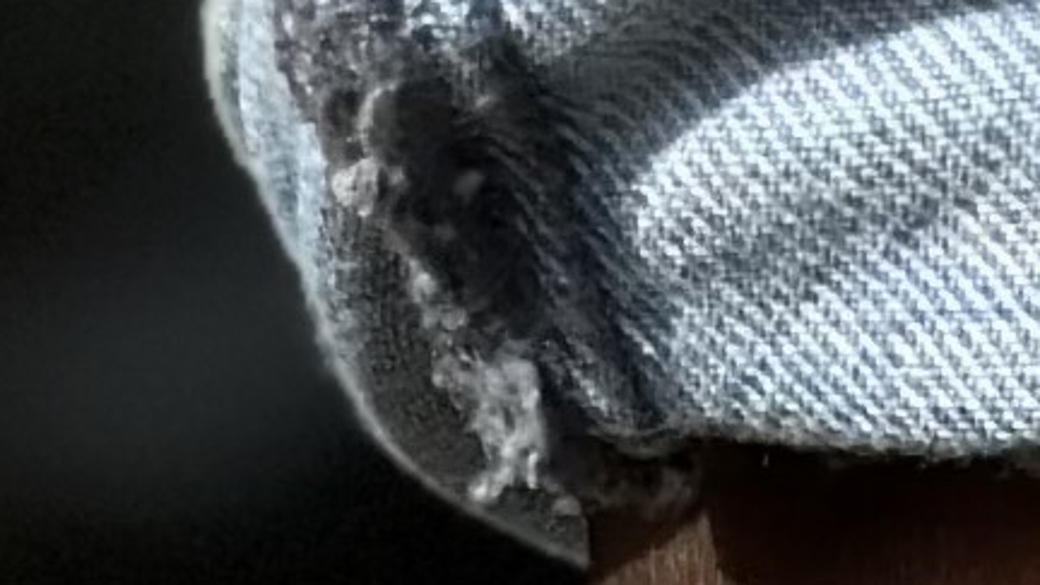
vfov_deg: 2.3
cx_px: 1201
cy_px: 3719
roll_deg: +6.5
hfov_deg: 4.4
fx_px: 13457
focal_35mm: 488
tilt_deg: -10.8
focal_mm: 6.86
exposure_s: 1/1751
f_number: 1.78
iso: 80
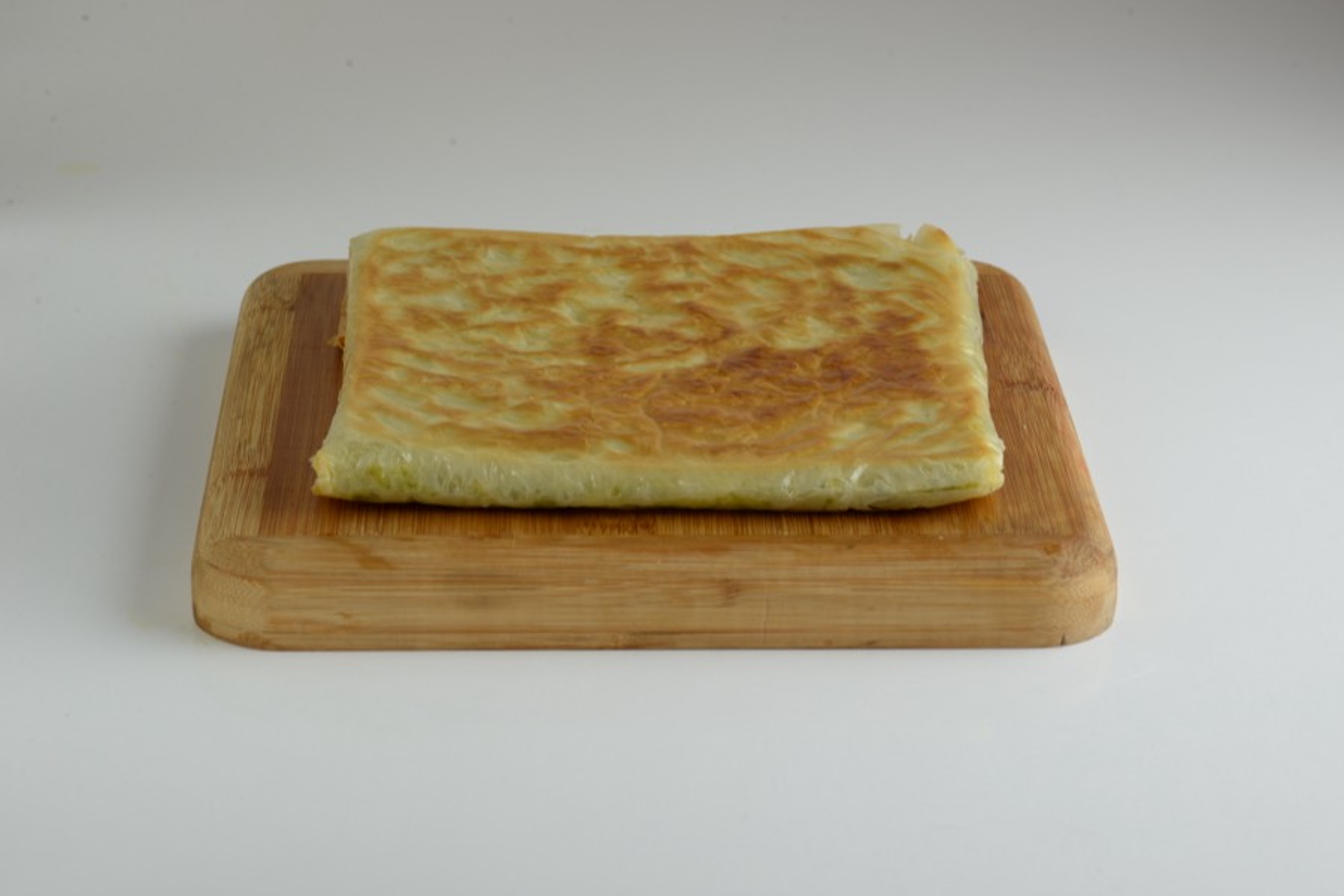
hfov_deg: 19.5
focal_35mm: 105
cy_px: 448
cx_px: 672
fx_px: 3920
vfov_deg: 13.0
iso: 125
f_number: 16
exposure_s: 1/6
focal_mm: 105
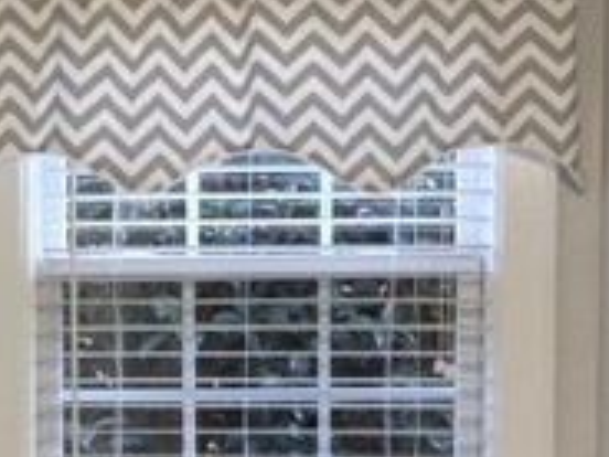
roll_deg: -0.2
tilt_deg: -2.0
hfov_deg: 16.7
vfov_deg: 12.5
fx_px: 2058
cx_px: 96
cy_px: 467
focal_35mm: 117
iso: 40
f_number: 1.8
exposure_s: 1/20
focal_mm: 3.99
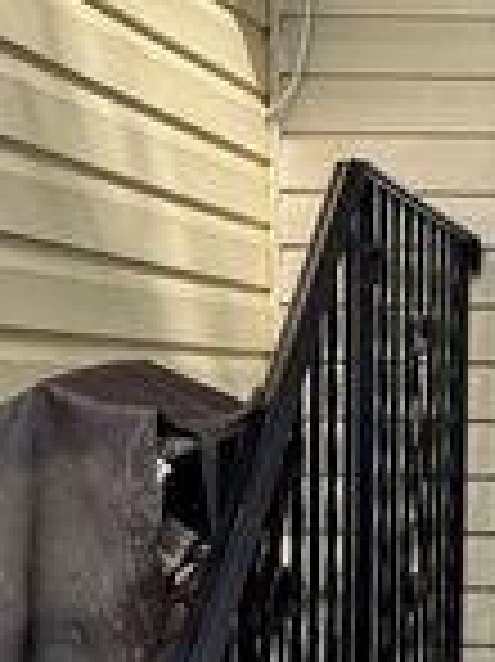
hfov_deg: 12.8
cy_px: 525
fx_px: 2081
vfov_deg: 17.9
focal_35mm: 109
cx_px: 765
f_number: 1.78
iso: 80
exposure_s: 1/1193
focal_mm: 6.76
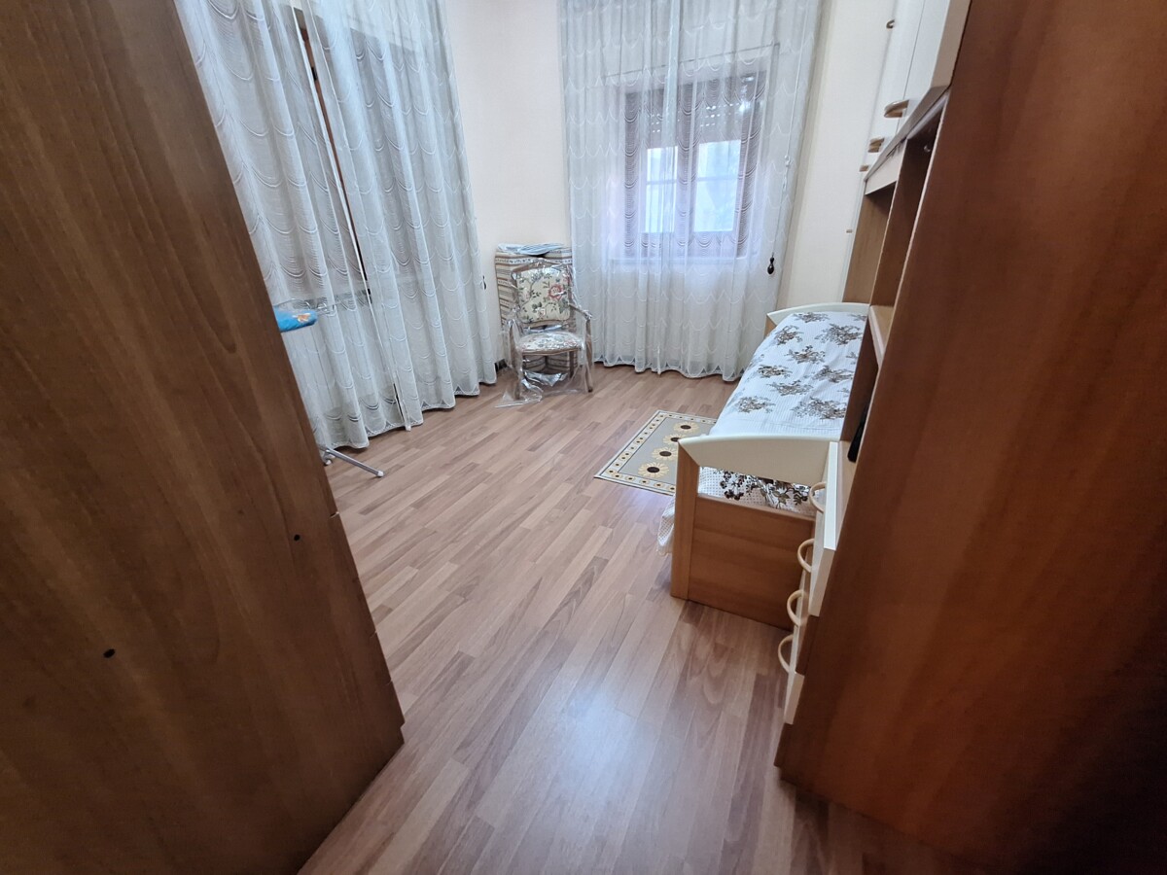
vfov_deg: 89.9
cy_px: 438
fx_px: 438
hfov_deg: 106.2
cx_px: 584
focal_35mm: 13
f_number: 2.2
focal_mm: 1.74
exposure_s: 1/25
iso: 500
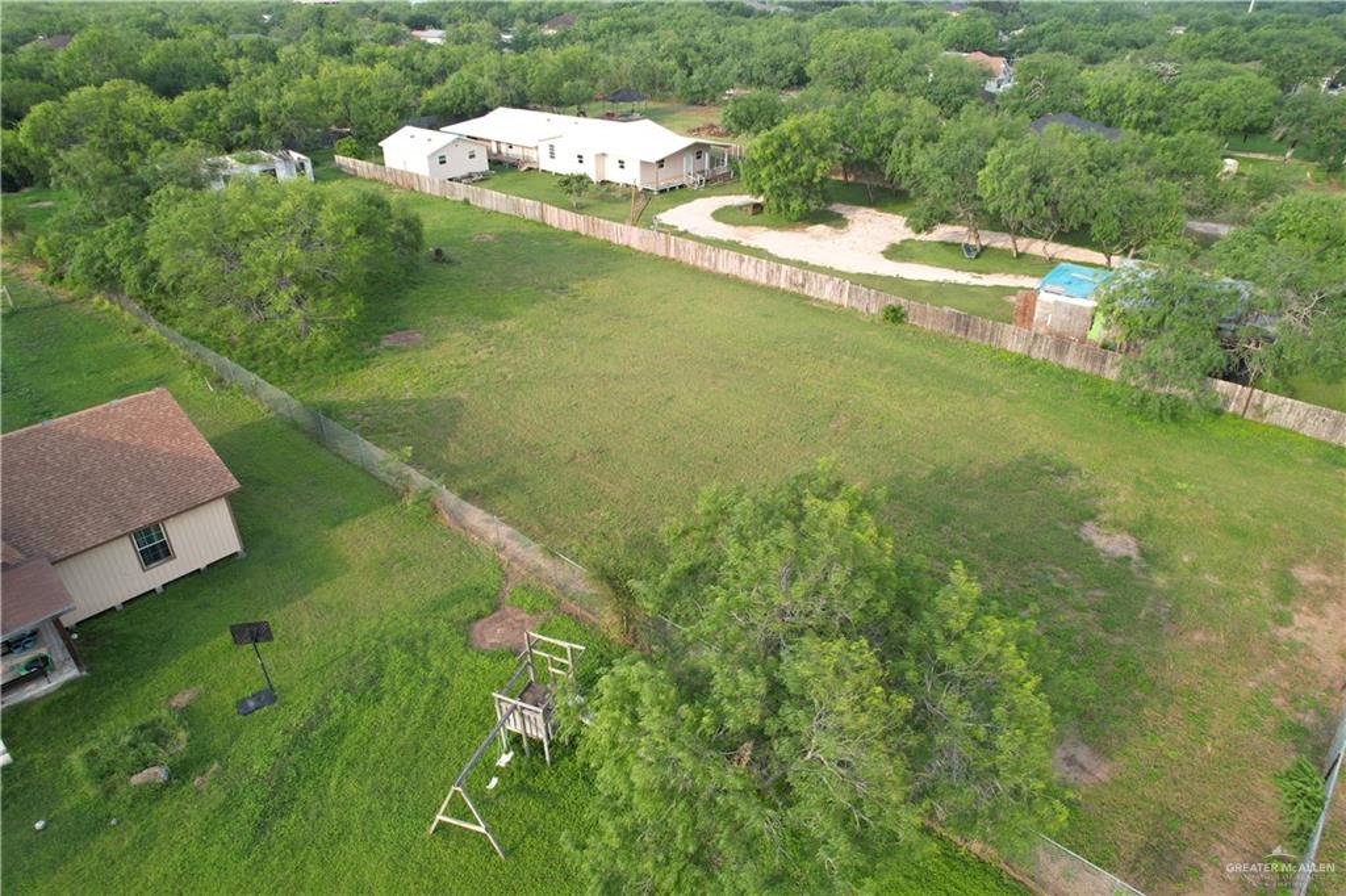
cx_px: 673
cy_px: 448
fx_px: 822
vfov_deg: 57.2
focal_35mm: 22
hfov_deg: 78.6
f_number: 2.8
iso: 100
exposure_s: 1/350
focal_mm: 8.38
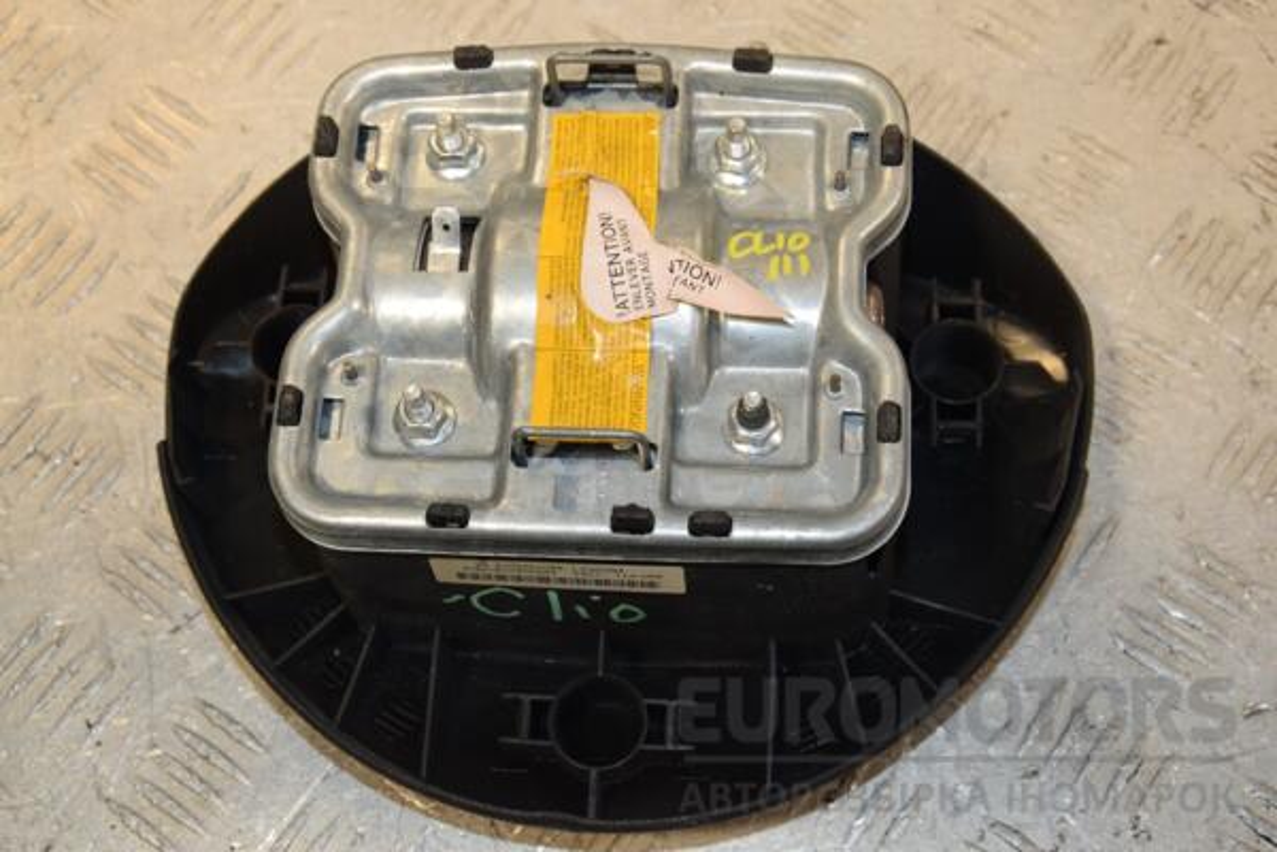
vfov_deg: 22.6
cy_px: 426
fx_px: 2128
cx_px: 638
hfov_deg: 33.4
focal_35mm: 60
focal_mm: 40
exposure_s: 1/200
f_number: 9
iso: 800
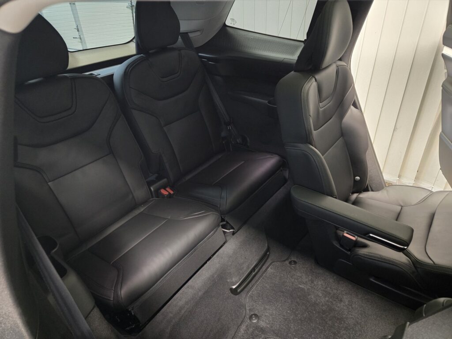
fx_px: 300
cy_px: 170
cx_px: 226
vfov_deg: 58.9
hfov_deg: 73.9
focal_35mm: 23
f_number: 1.8
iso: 1600
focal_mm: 5.4
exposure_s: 1/30
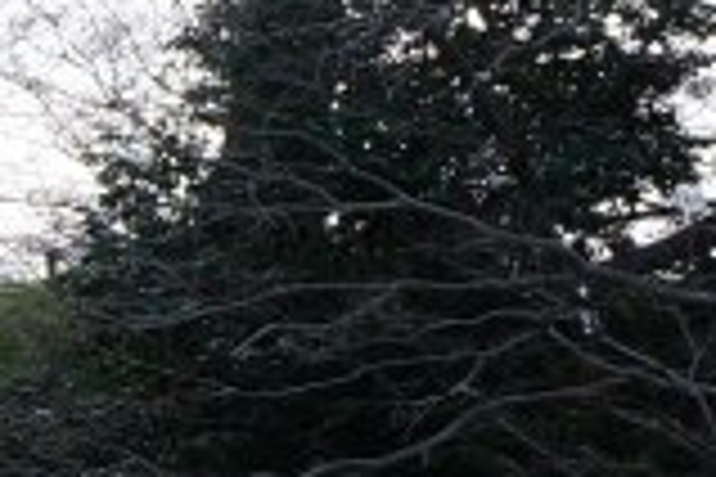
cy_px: 315
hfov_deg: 9.4
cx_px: -1351
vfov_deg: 7.7
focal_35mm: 179
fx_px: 3563
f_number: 11
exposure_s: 1/100
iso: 200
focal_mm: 19
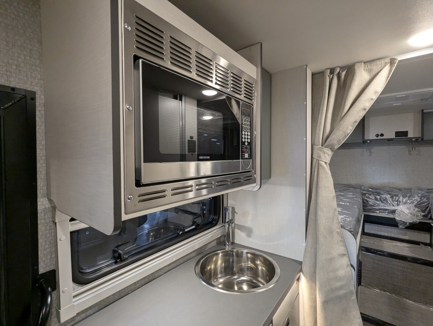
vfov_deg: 78.2
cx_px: 216
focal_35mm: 16
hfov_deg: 94.4
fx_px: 200
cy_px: 163
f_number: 2.2
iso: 339
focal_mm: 2.35
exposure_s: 1/86.6
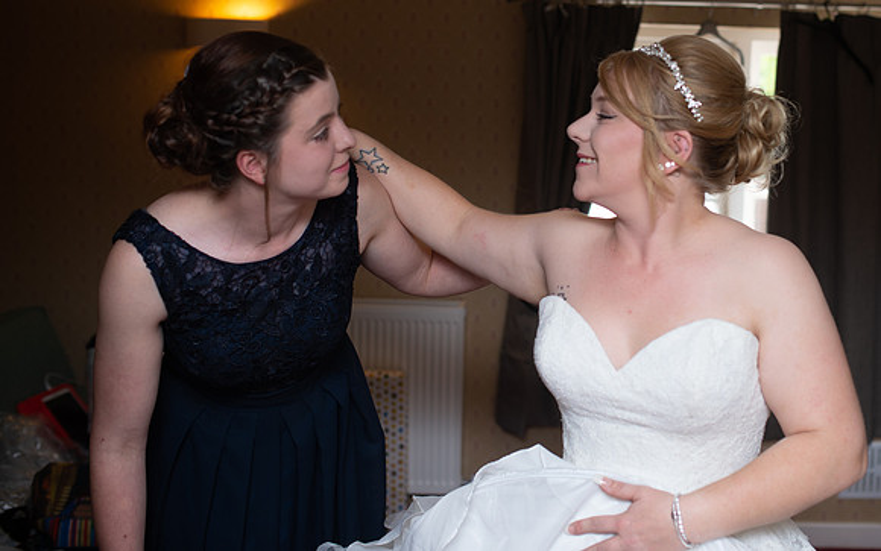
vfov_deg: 27.2
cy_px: 165
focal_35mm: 47
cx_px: 580
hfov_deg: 42.2
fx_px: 1128
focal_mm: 35
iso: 100
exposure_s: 1/100
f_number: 2.5
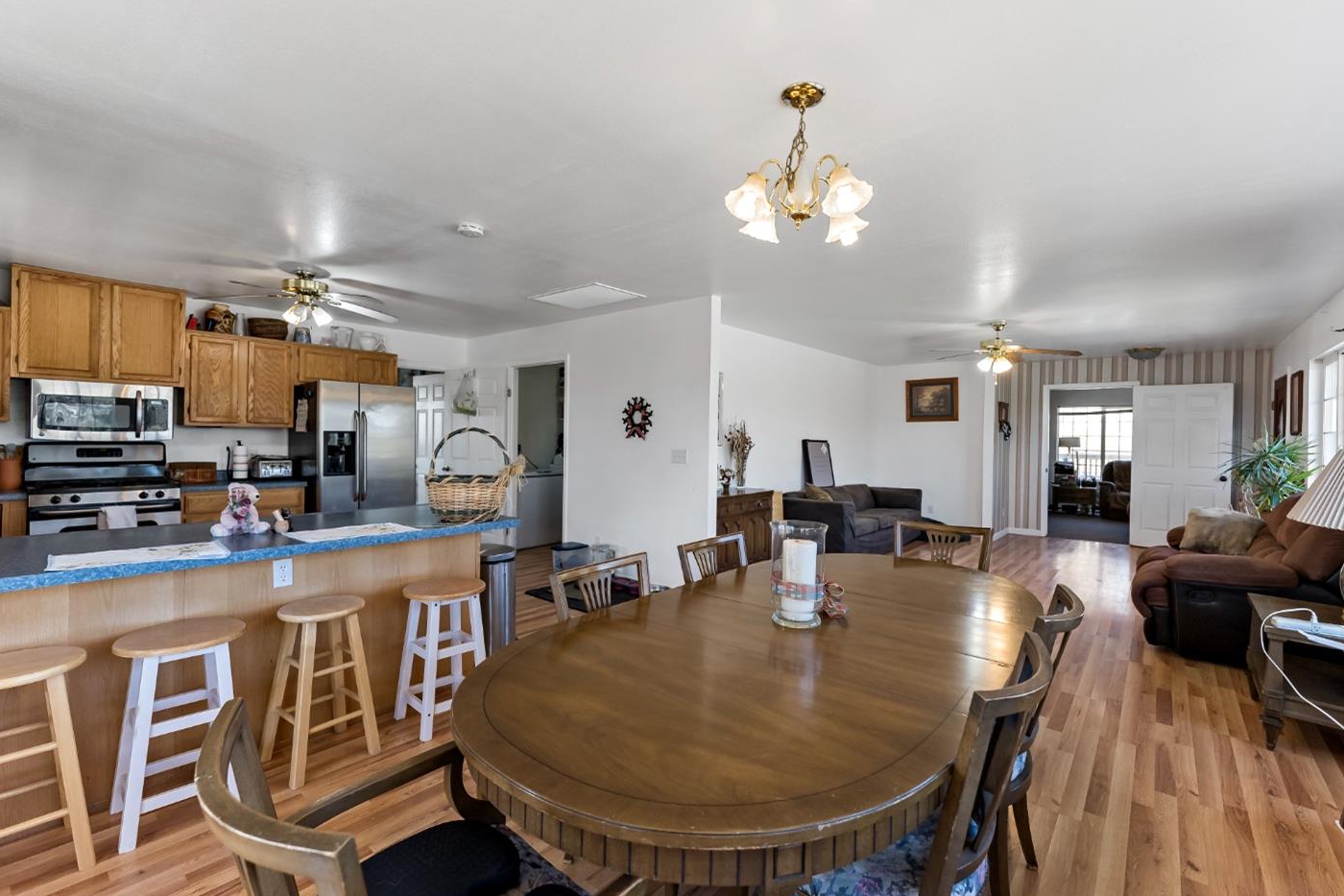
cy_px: 436
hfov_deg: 100.4
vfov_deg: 77.3
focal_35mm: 15
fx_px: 560
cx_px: 668
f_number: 4
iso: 500
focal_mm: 14
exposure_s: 1/160
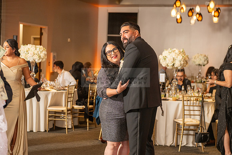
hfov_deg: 28.8
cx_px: 116
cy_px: 78
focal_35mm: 70
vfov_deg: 19.5
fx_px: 451
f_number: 3.5
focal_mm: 70
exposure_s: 1/160
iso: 800
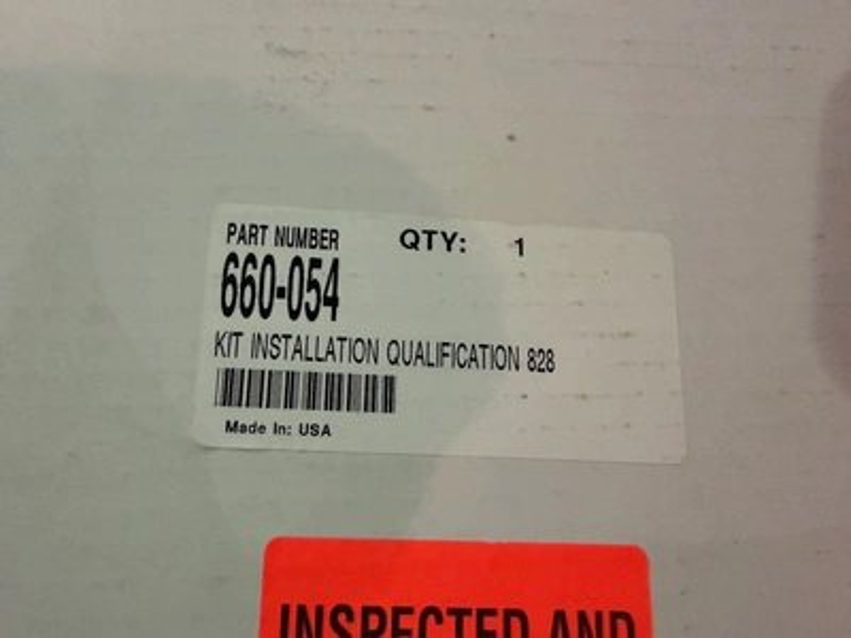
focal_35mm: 24
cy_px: 319
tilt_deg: -58.9
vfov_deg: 56.8
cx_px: 426
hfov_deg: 71.6
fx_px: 590
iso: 500
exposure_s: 1/60
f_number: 2.2
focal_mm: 2.22
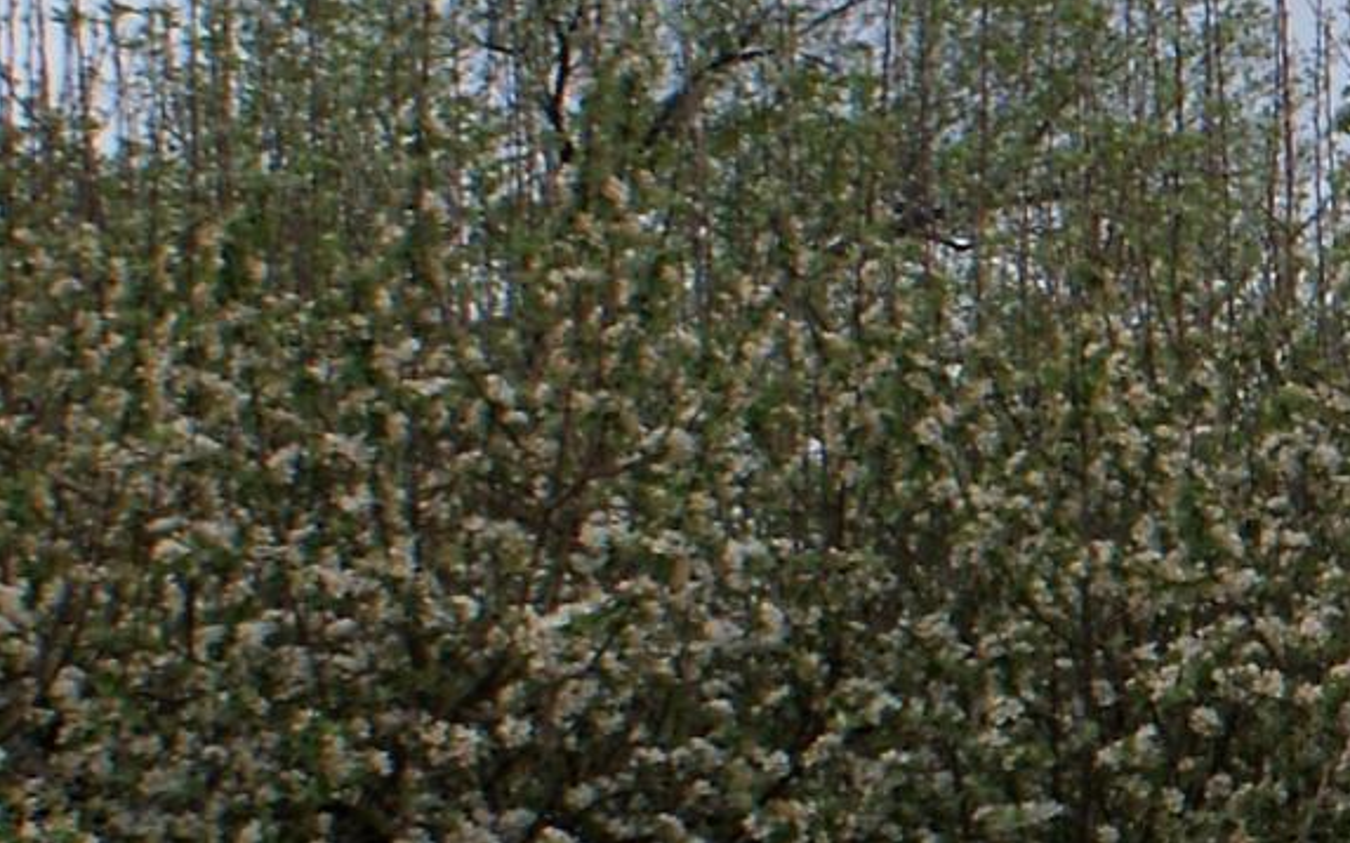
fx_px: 7652
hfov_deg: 9.3
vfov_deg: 6.3
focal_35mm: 208
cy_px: 754
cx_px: 2853
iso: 200
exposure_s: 1/400
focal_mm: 26
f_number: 11
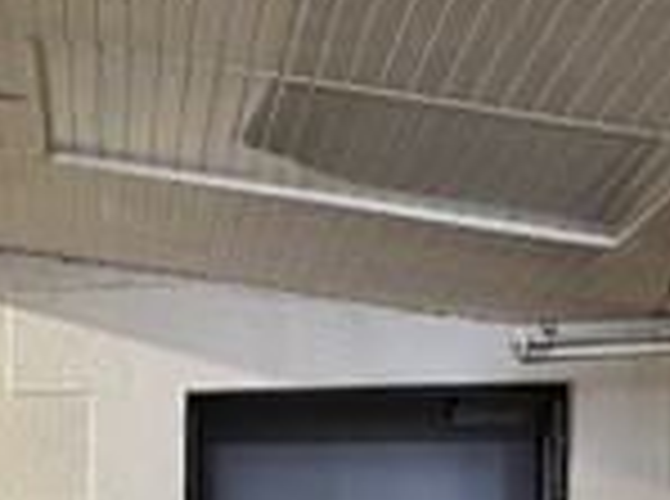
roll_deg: -0.3
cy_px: 743
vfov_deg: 10.2
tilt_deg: -0.3
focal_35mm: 140
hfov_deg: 13.5
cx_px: -261
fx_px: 2703
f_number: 1.6
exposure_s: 1/50
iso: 160
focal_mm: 5.1
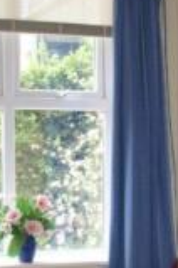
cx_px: 13
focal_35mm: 111
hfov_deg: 12.2
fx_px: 823
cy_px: 235
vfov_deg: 18.2
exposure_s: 1/80
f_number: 3.5
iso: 200
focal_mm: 18
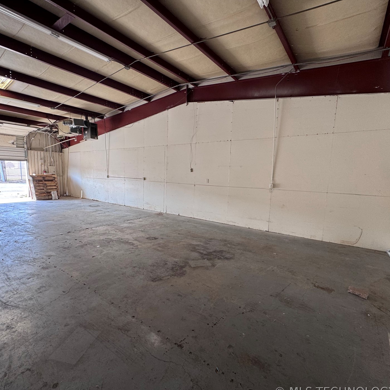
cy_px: 200
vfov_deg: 84.0
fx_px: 217
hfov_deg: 83.9
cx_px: 187
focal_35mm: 17
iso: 100
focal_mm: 2.22
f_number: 2.2
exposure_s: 1/99
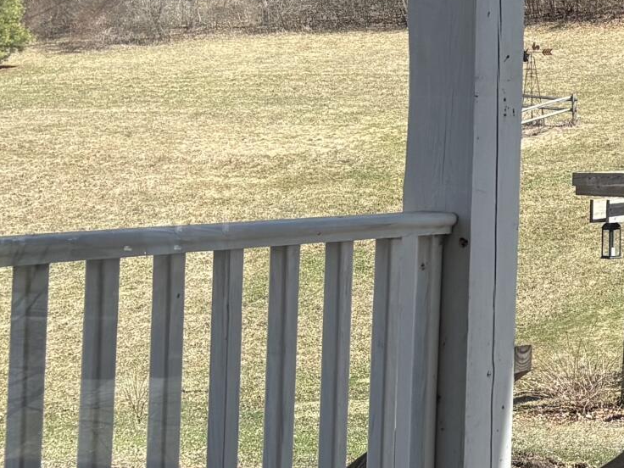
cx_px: 930
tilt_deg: +3.1
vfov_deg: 13.8
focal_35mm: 106
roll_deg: +0.2
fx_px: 1911
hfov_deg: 16.9
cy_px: 46
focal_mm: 5.96
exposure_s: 1/1667
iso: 50
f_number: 1.6
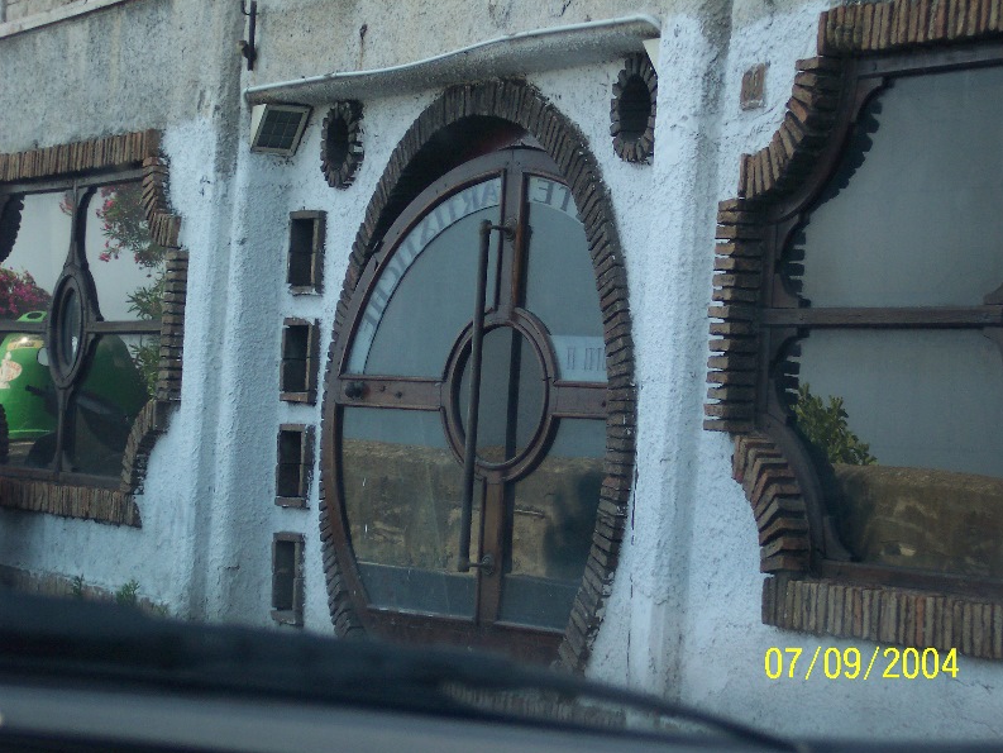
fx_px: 3333
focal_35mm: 115
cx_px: 505
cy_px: 378
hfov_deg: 17.1
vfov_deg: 12.9
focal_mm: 24
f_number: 4.8
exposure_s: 1/180
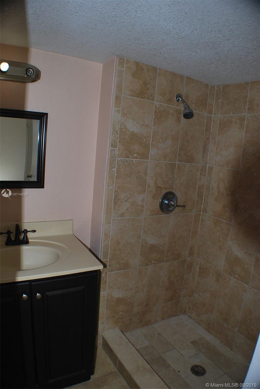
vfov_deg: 61.9
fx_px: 324
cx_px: 130
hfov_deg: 43.7
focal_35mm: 30
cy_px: 194
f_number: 4
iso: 100
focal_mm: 20
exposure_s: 1/125
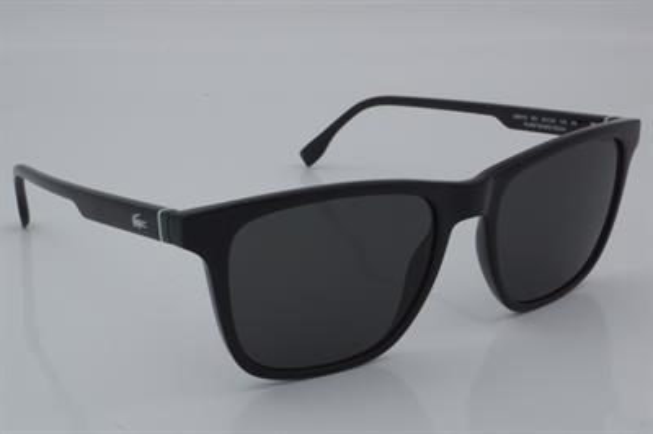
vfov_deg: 20.1
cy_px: 217
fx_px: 1223
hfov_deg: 29.9
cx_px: 326
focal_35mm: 68
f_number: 32
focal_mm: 45
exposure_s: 1/4
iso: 100
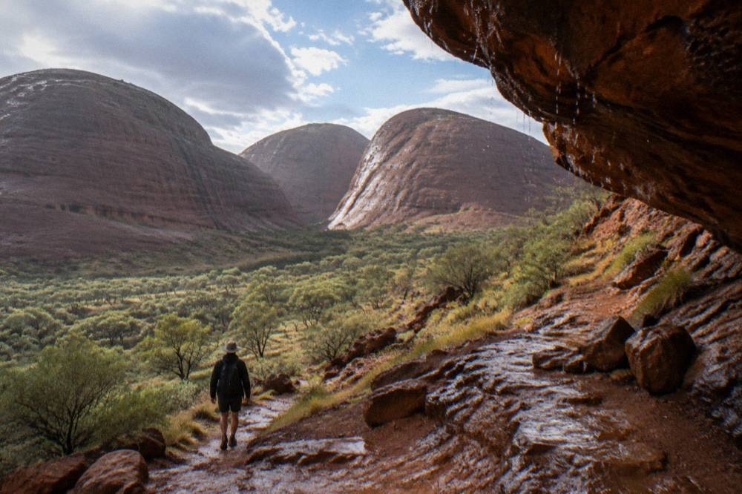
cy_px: 247
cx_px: 371
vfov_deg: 37.8
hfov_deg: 54.5
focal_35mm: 35
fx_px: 721
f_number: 10
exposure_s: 1/100
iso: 320
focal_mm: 35
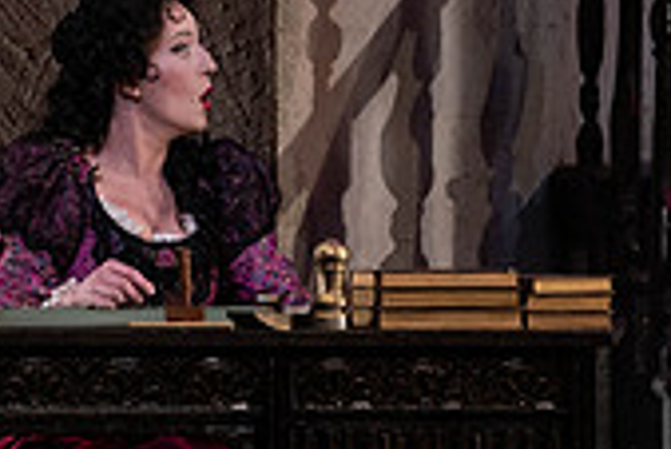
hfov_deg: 3.0
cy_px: 161
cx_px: 103
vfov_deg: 2.0
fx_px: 12778
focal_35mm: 685
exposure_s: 1/250
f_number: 7.1
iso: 3200
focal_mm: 200
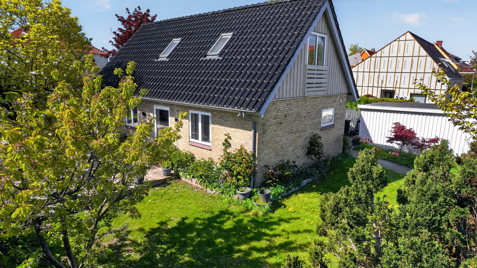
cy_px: 135
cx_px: 248
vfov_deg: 49.5
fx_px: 291
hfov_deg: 78.7
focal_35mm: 23
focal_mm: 21
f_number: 8
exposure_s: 1/4000
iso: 1250
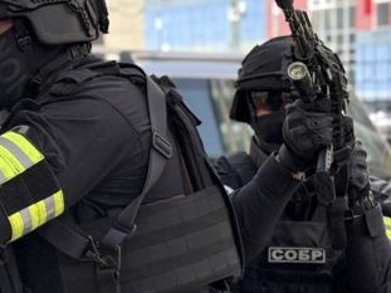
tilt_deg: -1.5
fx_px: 1163
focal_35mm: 103
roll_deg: +1.7
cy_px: 128
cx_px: 57
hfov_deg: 18.8
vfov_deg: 14.4
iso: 64
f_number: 1.78
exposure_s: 1/2146
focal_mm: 6.76
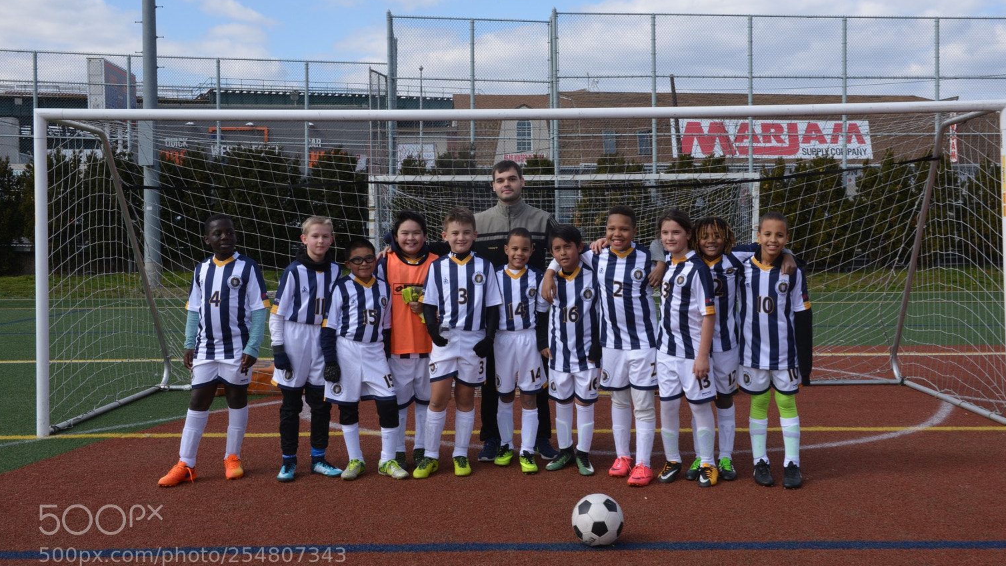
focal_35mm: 40
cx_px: 531
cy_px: 252
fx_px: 1067
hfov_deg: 50.5
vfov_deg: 29.7
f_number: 22
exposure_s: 1/60
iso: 250
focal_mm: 36
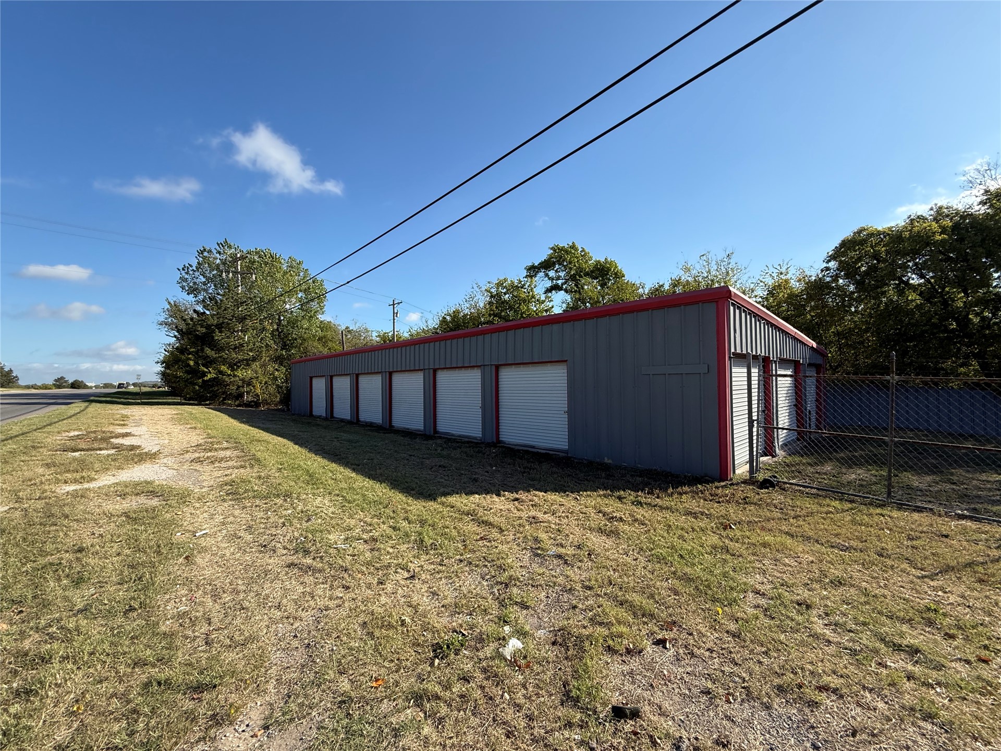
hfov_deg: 102.1
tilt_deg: -0.2
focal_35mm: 14
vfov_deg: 85.7
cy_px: 376
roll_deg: +0.6
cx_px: 500
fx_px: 405
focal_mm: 2.22
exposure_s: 1/1368
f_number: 2.2
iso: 50
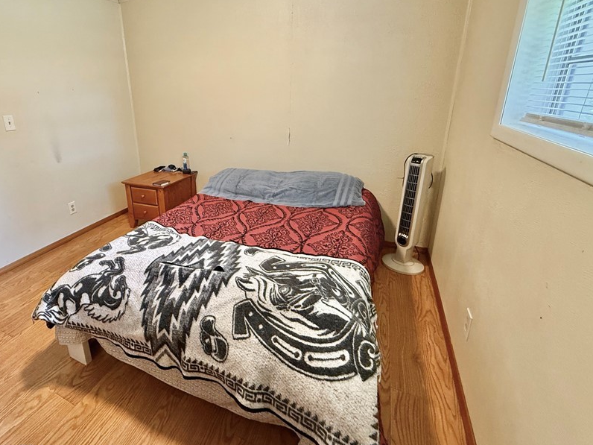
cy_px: 182
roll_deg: +2.6
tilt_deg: -16.1
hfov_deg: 85.8
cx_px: 218
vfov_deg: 71.0
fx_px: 308
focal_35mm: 18
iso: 400
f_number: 2.2
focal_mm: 2.22
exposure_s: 1/60
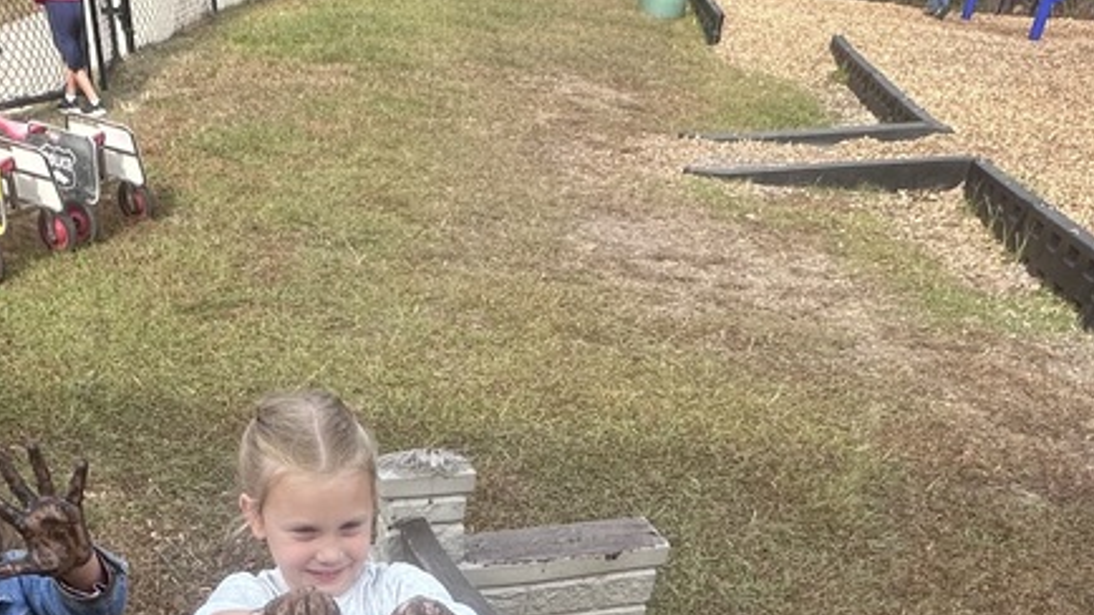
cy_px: 915
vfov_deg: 25.2
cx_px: 413
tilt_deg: -45.1
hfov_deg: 54.7
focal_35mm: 36
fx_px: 1044
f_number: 2.2
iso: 50
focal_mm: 2.22
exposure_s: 1/351
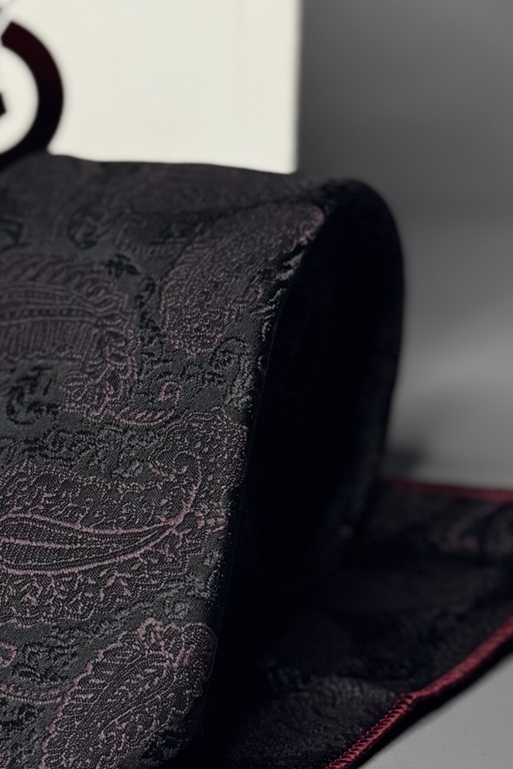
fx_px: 2351
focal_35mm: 110
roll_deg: +0.3
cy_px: 422
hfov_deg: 12.3
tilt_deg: -21.5
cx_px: 27
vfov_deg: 18.6
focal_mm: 6.76
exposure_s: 1/50
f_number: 1.78
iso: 100
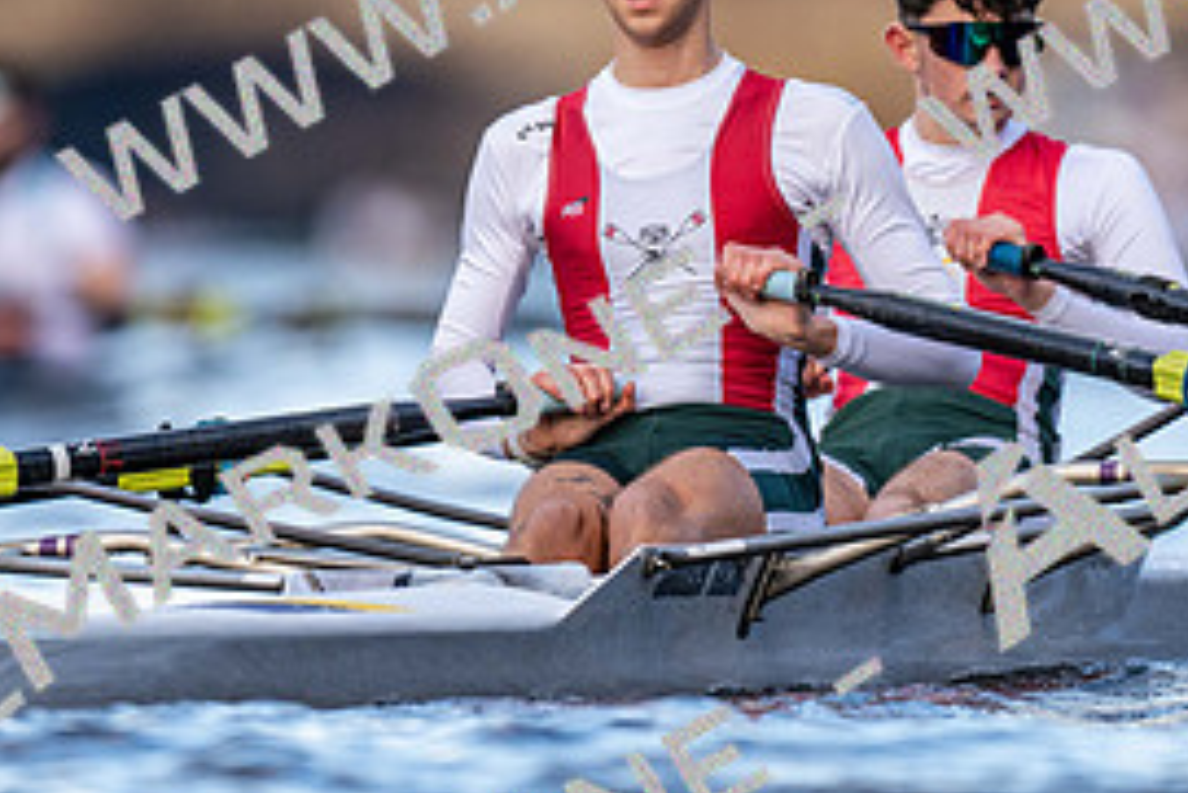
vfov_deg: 1.1
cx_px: 601
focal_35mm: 1284
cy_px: 234
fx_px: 42393
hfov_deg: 1.6
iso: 1250
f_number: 4
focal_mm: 600
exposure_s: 1/2500
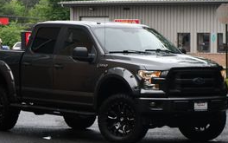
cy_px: 47
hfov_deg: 11.0
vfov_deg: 6.9
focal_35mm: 190
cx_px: 101
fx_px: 1181
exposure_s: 1/250
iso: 200
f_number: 6.3
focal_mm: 82
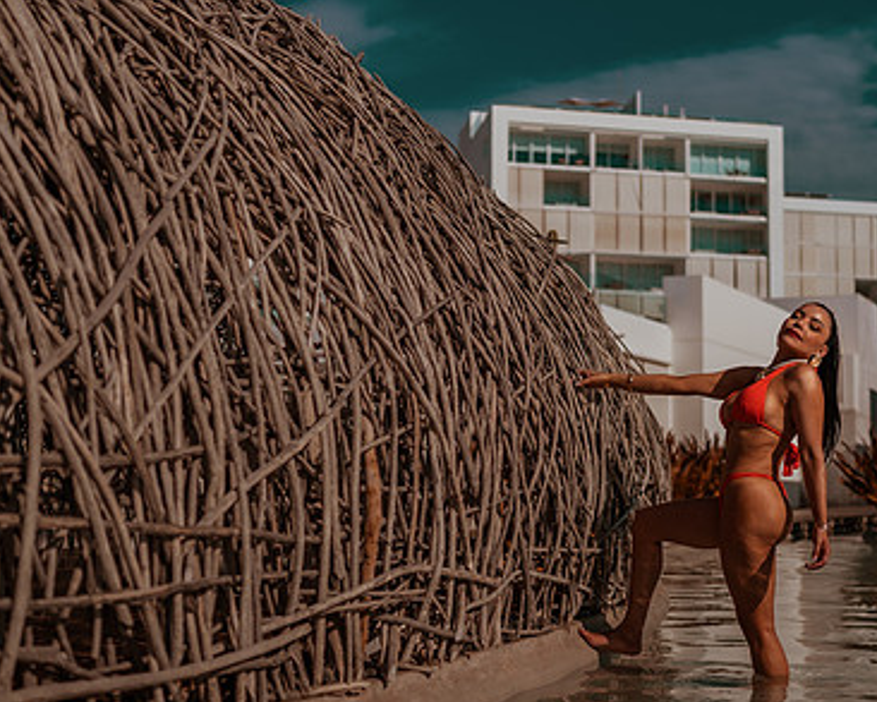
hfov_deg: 35.7
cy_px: 406
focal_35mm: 52
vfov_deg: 29.1
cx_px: 580
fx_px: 1350
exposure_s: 1/8000
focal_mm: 35
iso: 50
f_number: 2
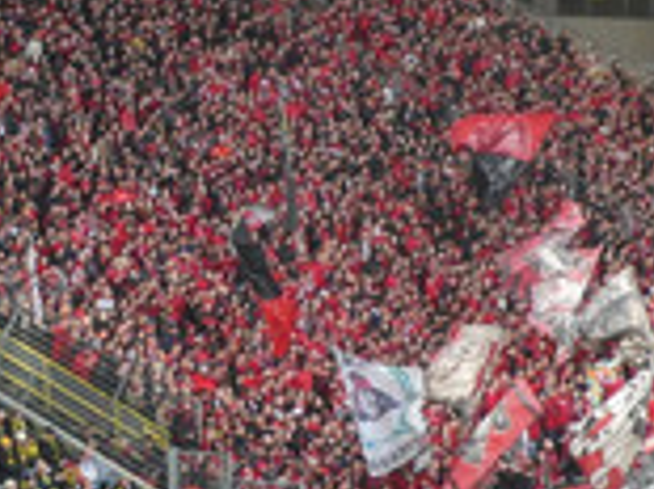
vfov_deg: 6.3
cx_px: 308
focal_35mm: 236
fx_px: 4455
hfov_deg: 8.4
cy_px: 97
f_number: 4.2
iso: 160
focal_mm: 10.3
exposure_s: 1/80
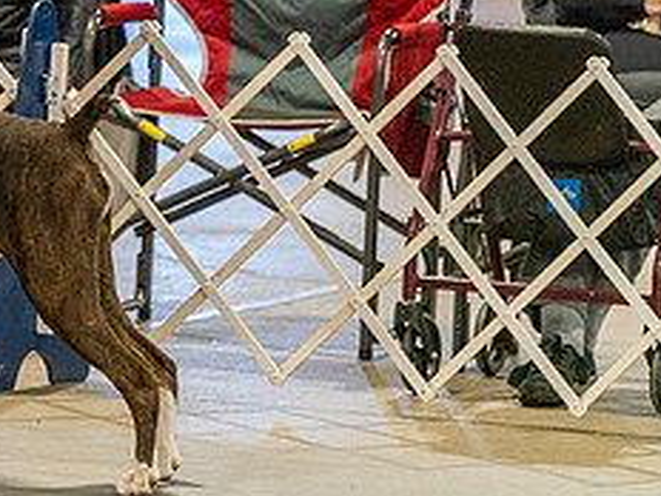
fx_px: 9166
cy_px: -44
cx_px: -131
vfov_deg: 3.1
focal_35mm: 480
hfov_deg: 4.1
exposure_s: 1/250
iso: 6400
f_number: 3.5
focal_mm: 200
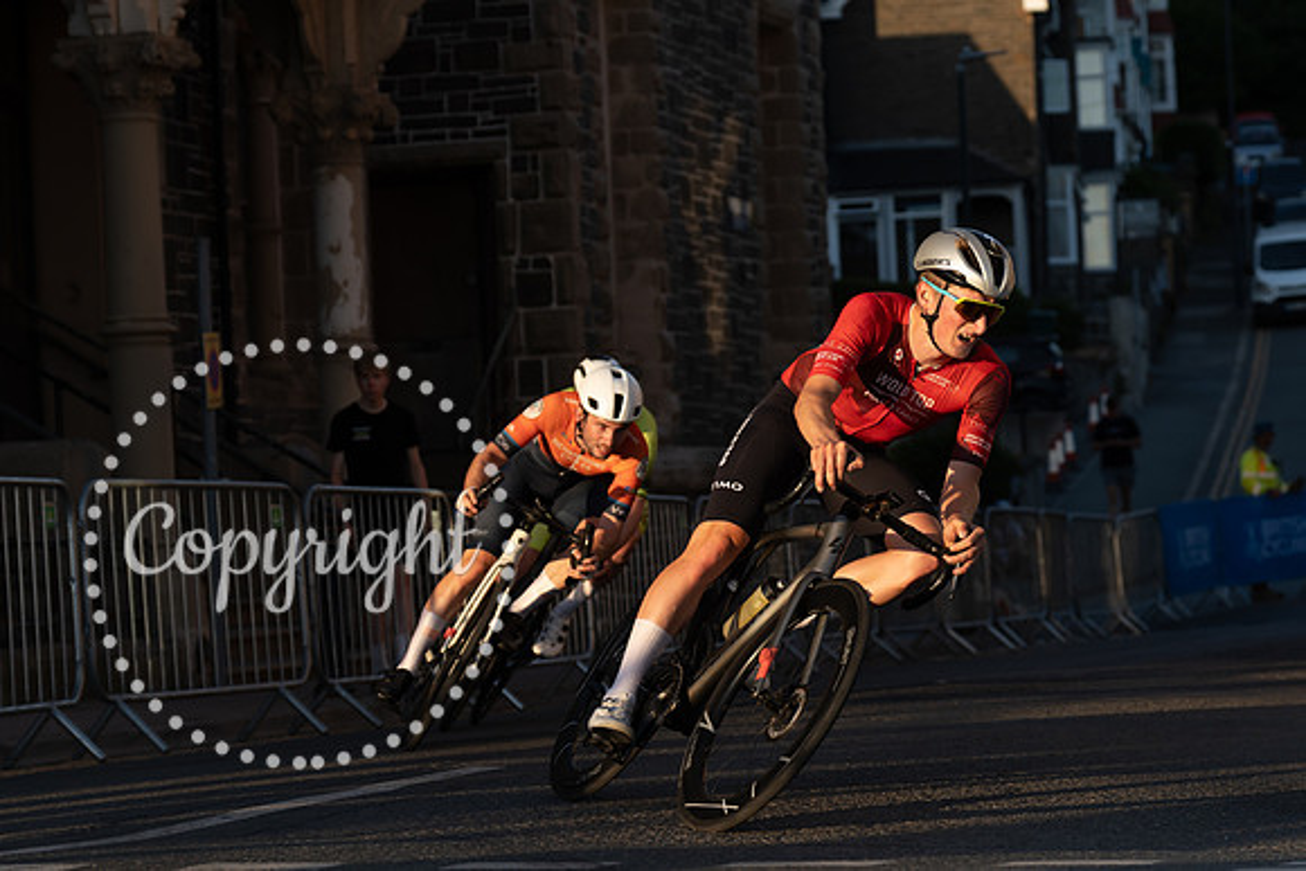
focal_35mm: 123
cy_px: 490
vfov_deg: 11.1
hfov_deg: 16.6
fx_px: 4474
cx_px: 855
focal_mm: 89
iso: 200
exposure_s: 1/1000
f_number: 4
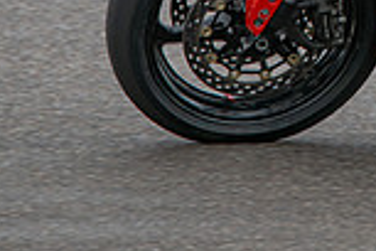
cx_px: 607
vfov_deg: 1.4
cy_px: -311
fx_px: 10015
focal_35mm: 959
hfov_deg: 2.1
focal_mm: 200
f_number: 3.5
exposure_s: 1/1250
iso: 140
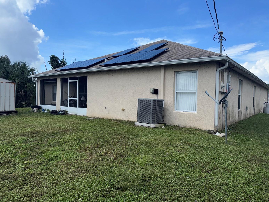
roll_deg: -1.1
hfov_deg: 69.4
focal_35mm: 25
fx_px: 194
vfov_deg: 54.9
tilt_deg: -0.2
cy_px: 99
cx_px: 139
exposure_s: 1/6410
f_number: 1.78
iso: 50
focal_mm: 6.76
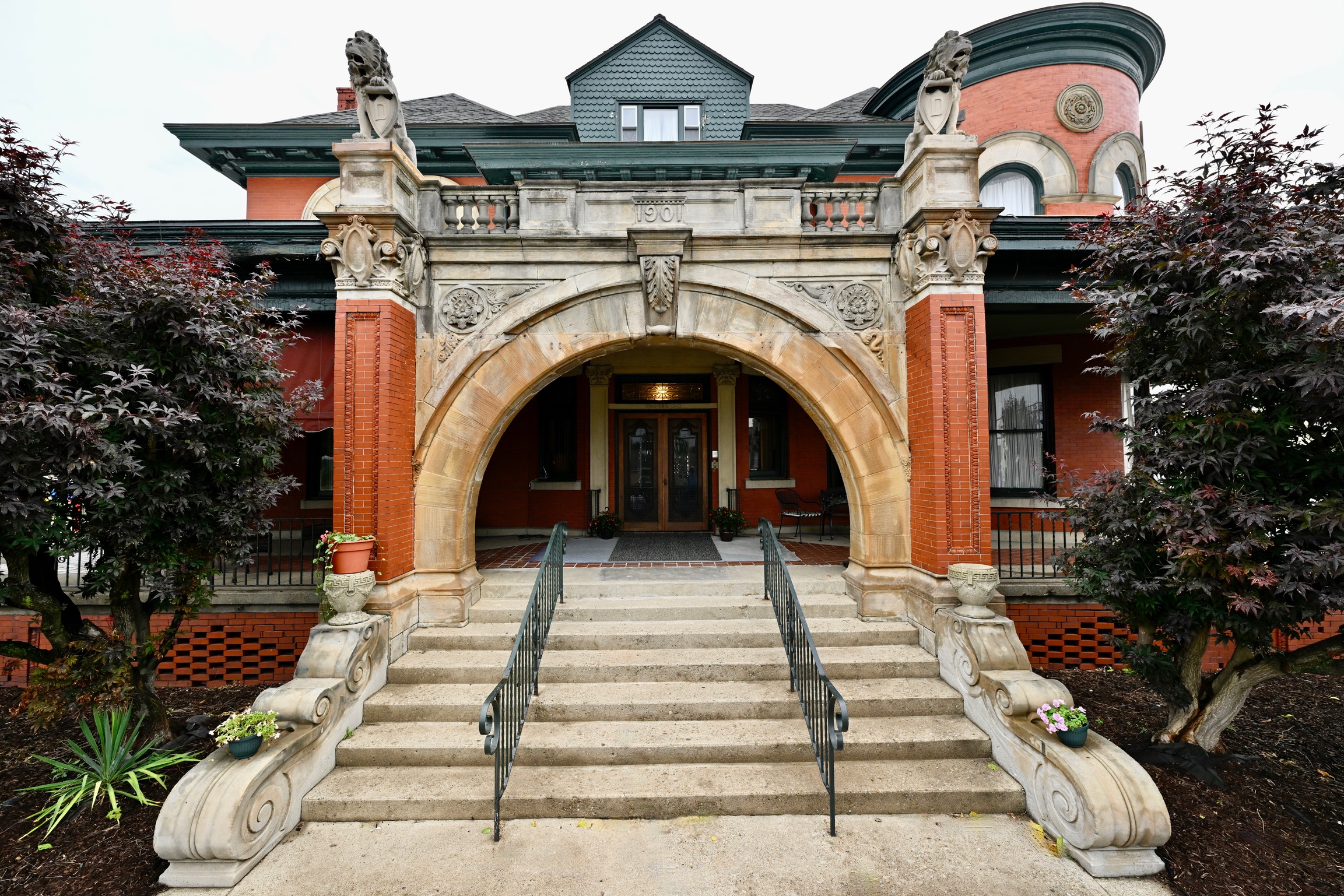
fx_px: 523
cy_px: 448
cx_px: 672
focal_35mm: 14
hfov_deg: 104.3
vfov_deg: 81.2
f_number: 5
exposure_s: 1/400
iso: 400
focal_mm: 14
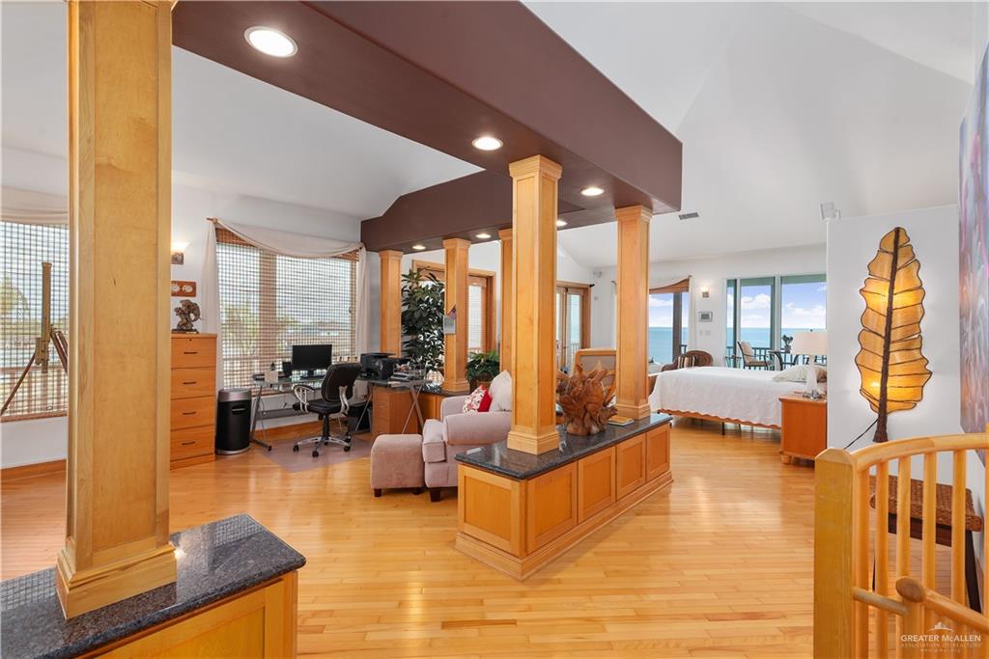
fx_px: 440
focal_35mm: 16
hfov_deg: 96.7
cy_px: 330
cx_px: 494
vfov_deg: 73.8
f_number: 9
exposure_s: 1/6
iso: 320
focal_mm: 16
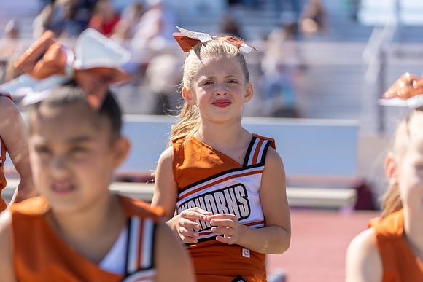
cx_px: 212
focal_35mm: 118
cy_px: 141
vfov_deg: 11.6
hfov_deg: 17.3
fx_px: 1387
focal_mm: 118
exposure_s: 1/1250
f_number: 2.8
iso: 100
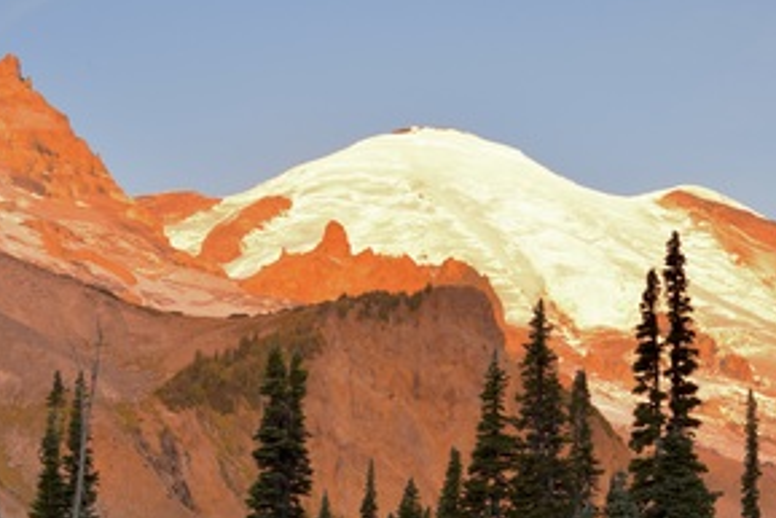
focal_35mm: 90
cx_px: 456
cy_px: 484
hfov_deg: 22.6
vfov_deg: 15.0
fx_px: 1940
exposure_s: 1/125
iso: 400
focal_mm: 31
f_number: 5.6
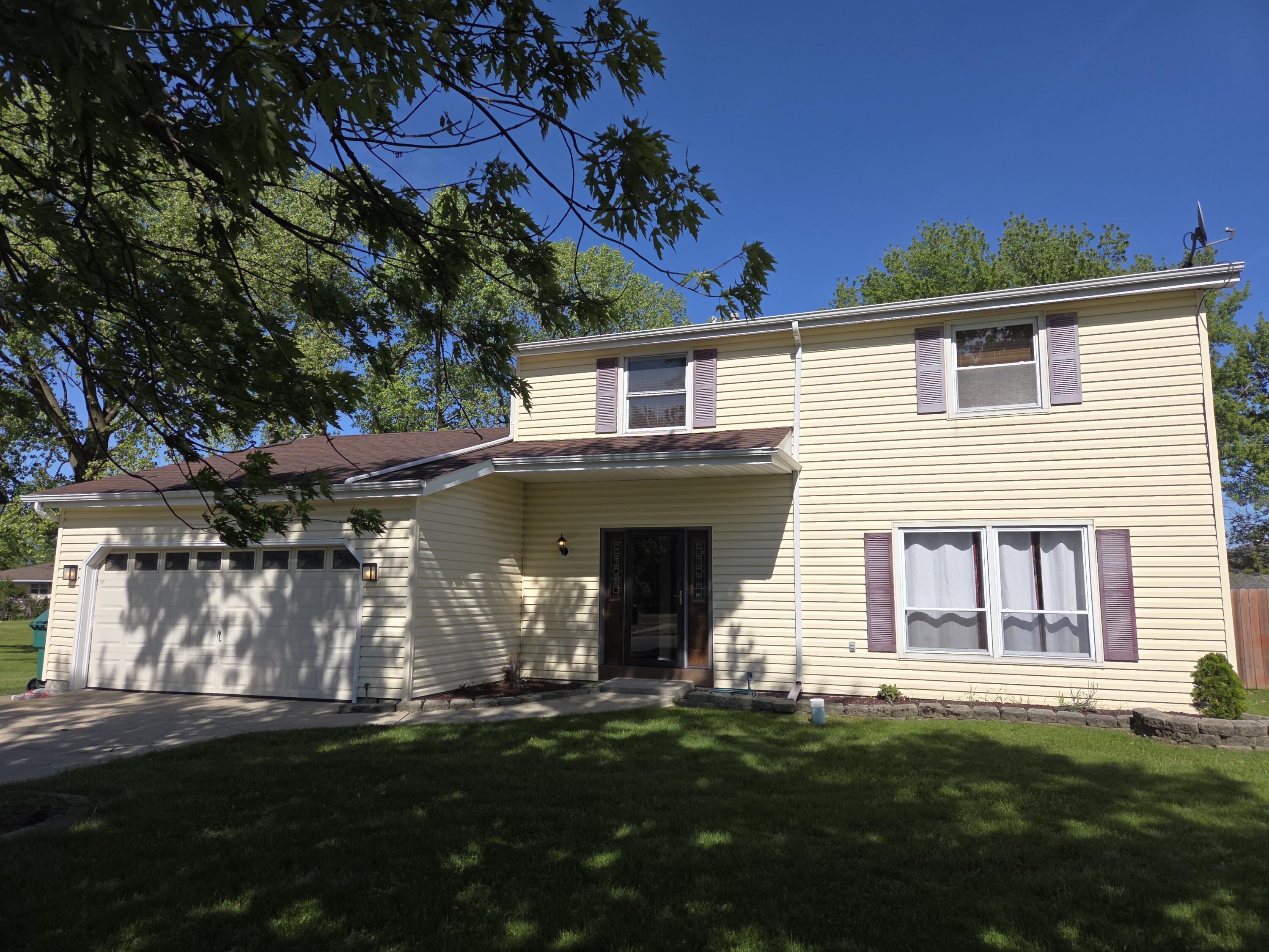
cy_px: 476
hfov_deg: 73.9
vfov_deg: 58.9
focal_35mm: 23
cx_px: 634
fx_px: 843
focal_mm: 5.4
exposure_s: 1/2314
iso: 25
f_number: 1.8
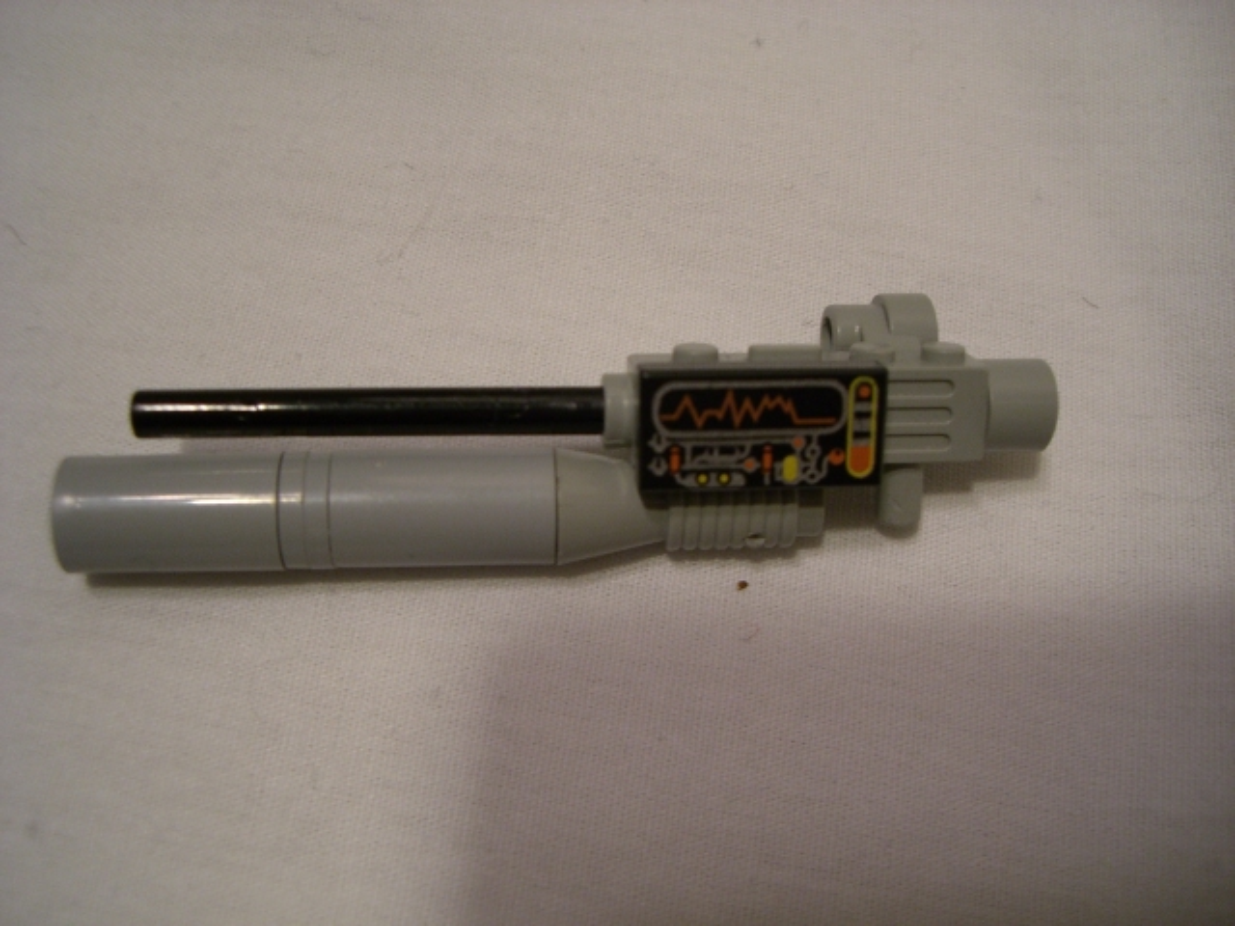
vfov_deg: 37.7
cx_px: 618
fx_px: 1356
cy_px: 463
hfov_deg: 49.0
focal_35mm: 38
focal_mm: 6.2
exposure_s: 1/25
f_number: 2.7
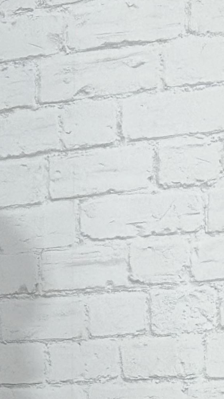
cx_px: -328
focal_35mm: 209
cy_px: 725
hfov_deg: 5.6
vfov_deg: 9.8
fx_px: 2209
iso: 80
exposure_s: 1/100
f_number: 1.78
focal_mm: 6.86
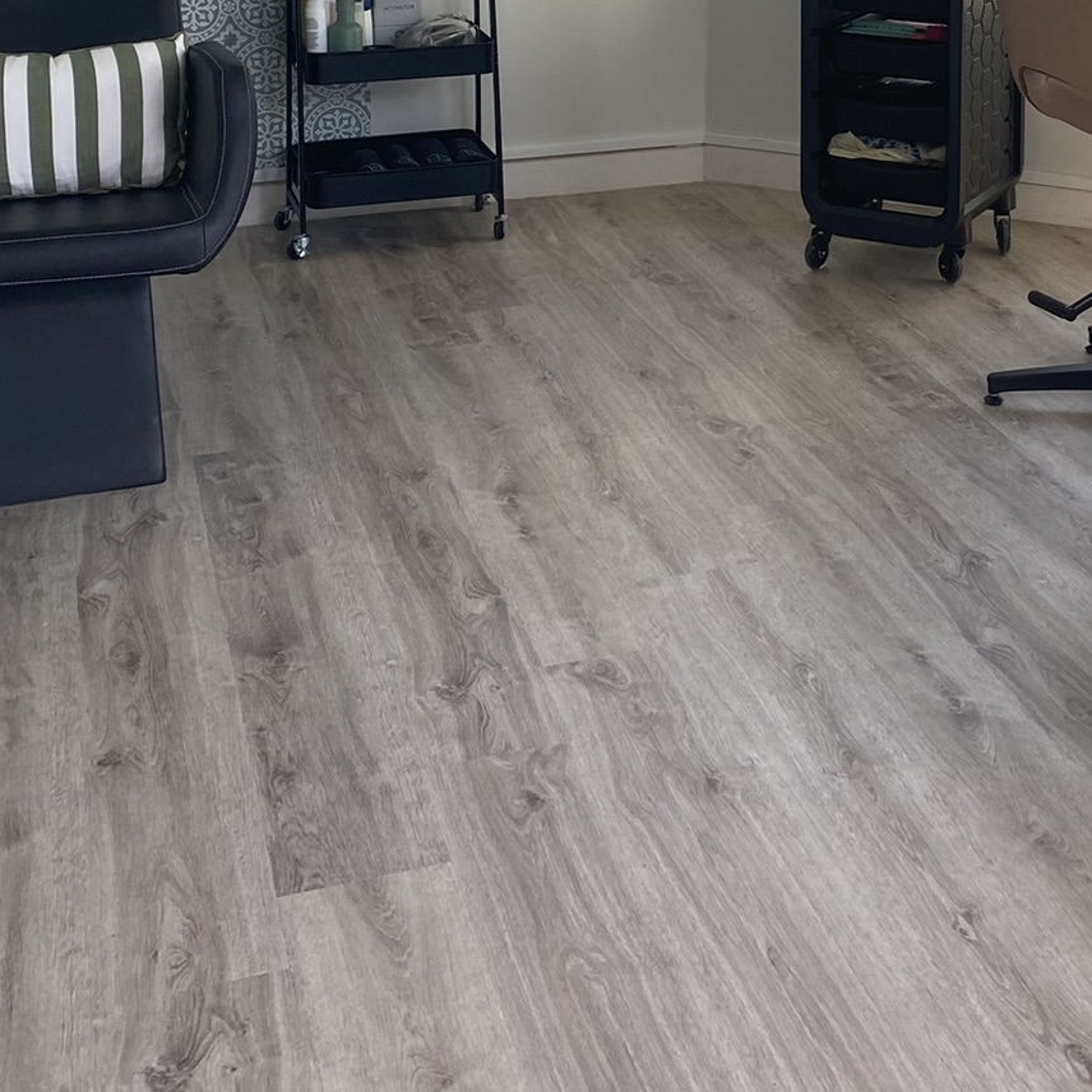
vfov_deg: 28.9
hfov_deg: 30.7
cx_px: 785
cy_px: -23
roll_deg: -0.8
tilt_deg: -7.8
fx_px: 1963
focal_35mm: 55
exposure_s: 1/122
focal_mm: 4.25
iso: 64
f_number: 1.8
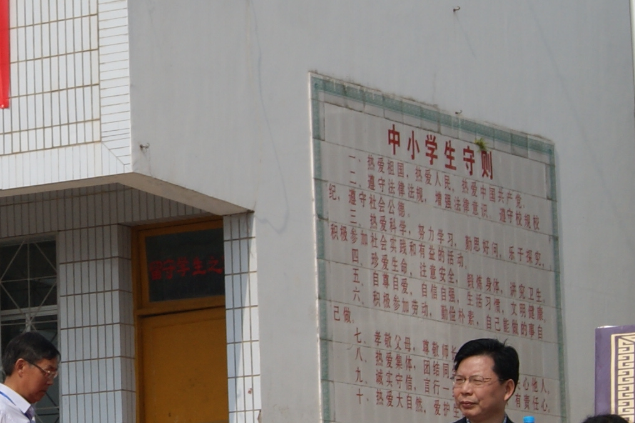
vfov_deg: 7.2
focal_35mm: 190
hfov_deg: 10.7
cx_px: -41
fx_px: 3350
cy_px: 163
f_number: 9
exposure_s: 1/320
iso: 100
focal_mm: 28
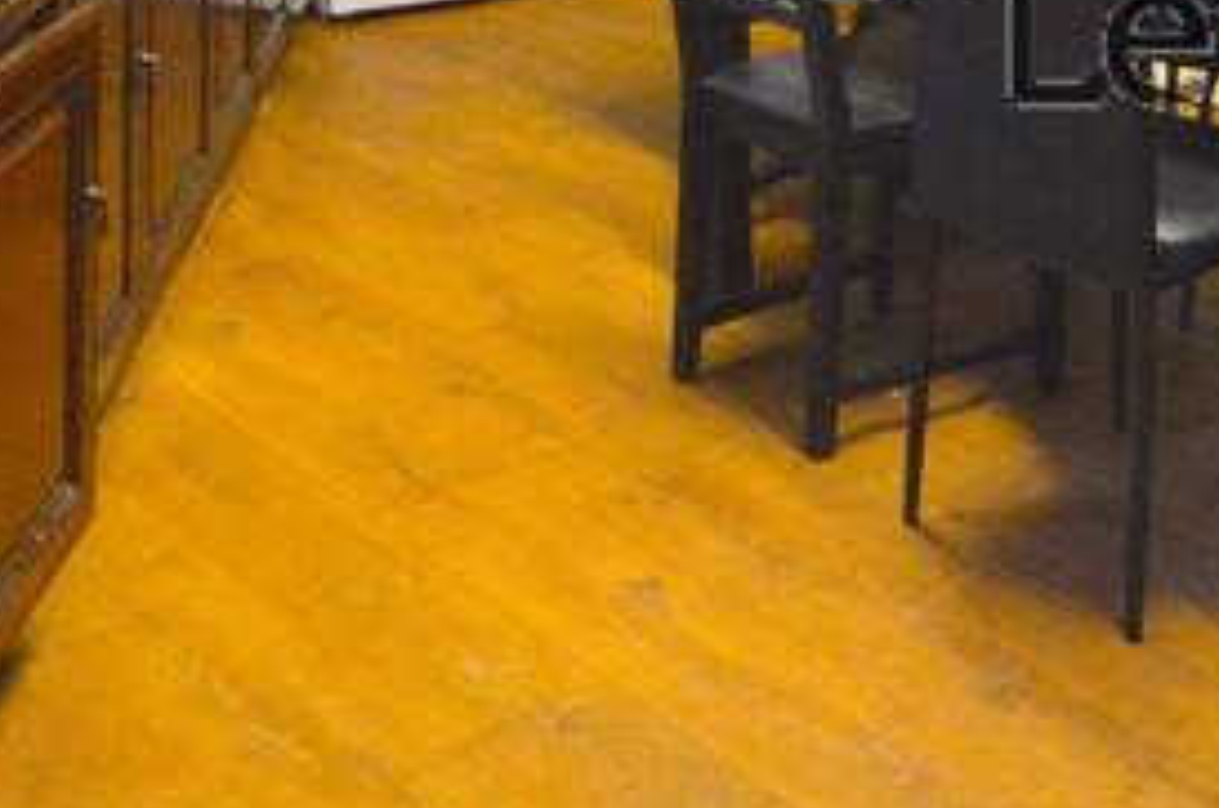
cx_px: 768
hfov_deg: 36.1
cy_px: -297
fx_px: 1859
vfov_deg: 21.7
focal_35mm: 55
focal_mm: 10
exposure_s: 1/50
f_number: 4
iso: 3200
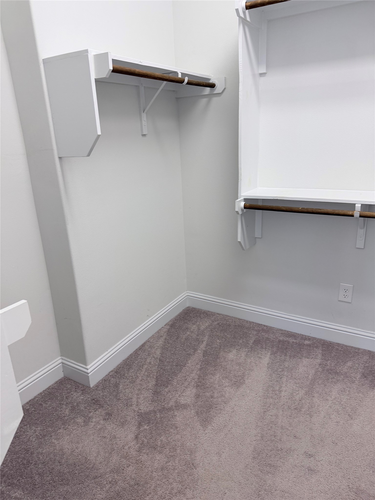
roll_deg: +4.1
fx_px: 347
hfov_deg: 56.8
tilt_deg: -17.0
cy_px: 250
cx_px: 188
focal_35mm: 24
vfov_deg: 71.6
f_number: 1.78
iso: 160
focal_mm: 6.76
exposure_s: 1/60
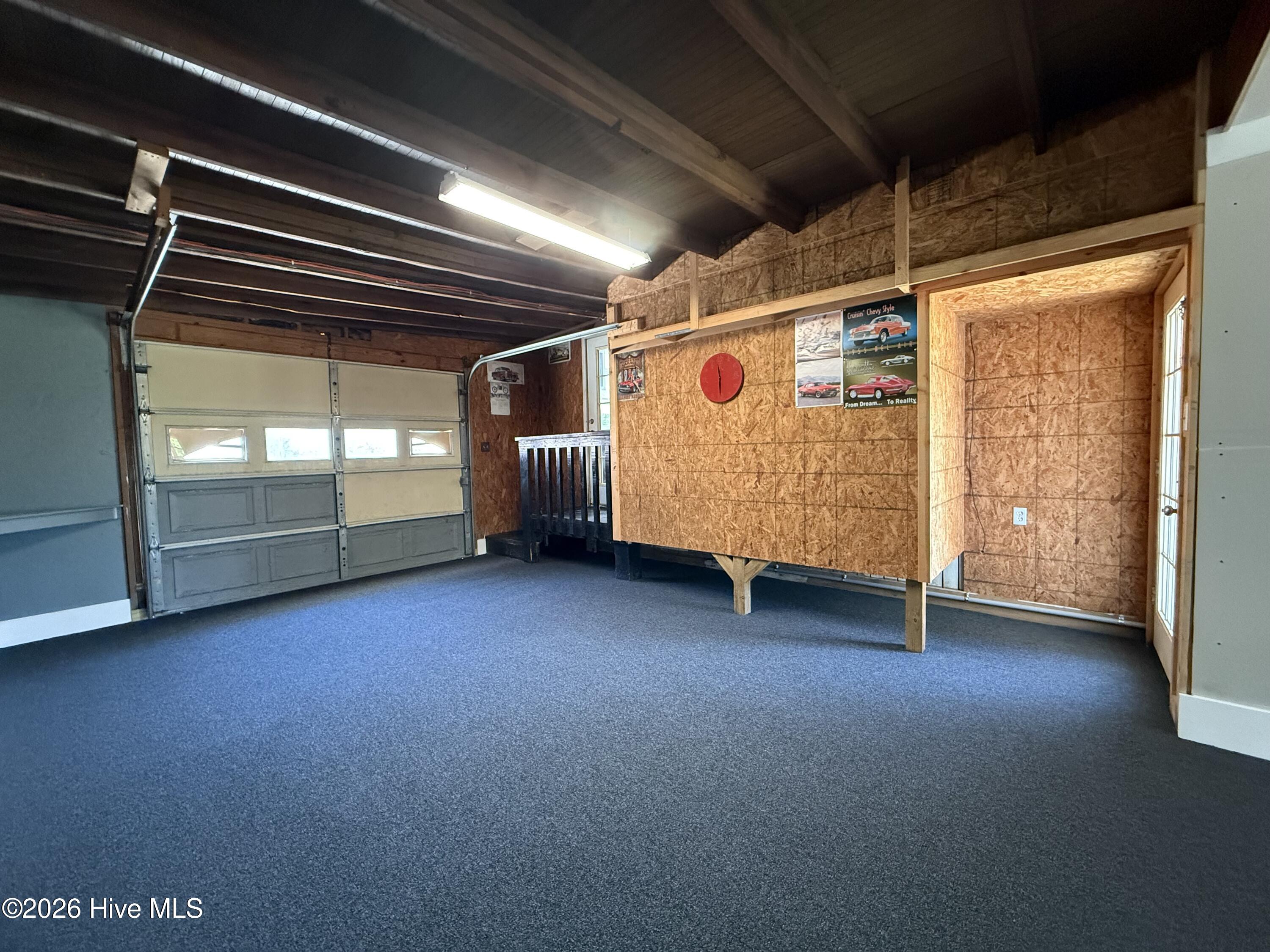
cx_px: 635
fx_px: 514
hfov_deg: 102.1
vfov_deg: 85.7
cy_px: 476
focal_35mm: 14
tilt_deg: -2.0
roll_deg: +1.3
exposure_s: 1/60
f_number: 2.2
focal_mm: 2.22
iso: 800
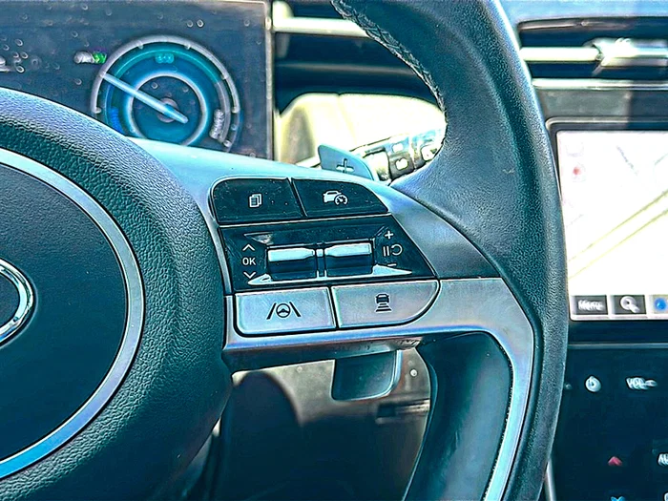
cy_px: 250
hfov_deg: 49.0
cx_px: 334
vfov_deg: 37.7
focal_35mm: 38
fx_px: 733
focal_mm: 6.86
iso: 80
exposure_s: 1/175
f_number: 1.78
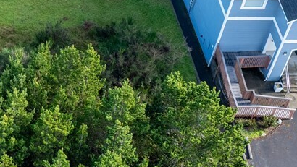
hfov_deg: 19.6
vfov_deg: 11.9
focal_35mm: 102
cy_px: 106
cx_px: -63
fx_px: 804
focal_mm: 12.29
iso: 110
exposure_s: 1/640
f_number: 2.8
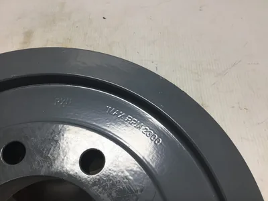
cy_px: 100
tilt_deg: -56.6
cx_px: 134
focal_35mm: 31
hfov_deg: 58.4
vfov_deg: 45.4
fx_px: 240
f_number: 2.4
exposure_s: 1/179
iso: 25
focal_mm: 3.3
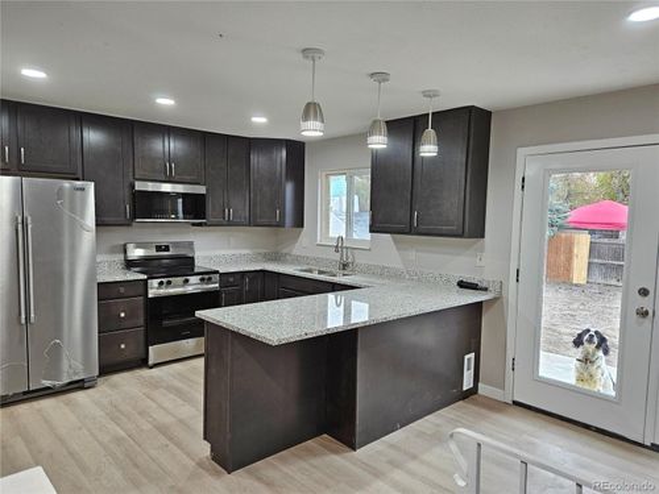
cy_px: 247
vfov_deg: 58.9
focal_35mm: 23
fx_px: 438
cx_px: 330
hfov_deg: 73.9
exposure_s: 1/120
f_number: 1.8
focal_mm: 5.4
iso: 250
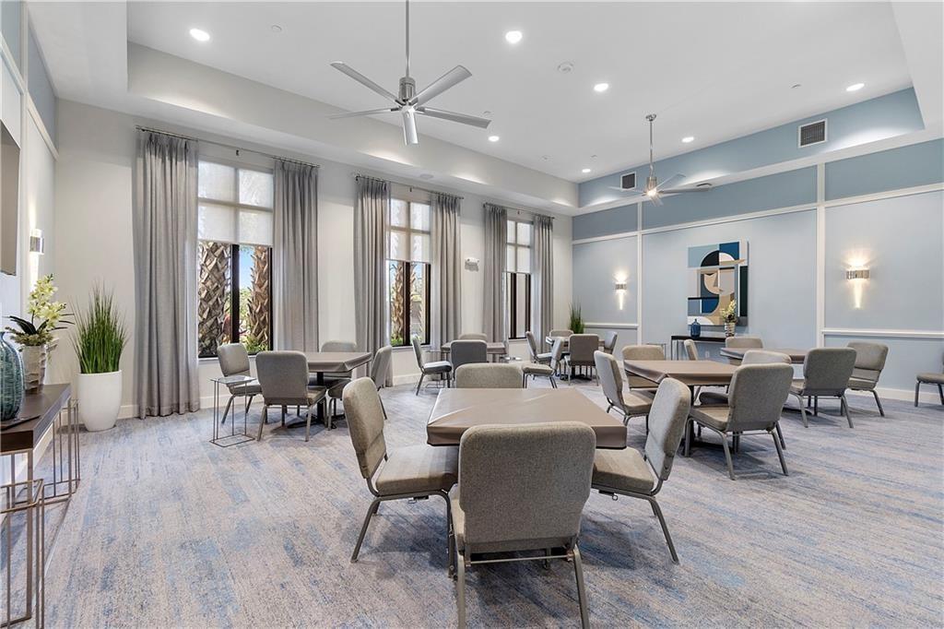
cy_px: 314
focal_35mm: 15
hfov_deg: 100.4
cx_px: 472
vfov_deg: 77.3
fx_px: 393
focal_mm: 10
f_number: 9
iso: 250
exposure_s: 1/6
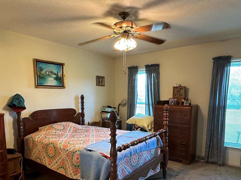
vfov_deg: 52.1
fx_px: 181
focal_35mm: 26
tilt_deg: -8.0
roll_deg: +0.3
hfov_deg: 67.3
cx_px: 125
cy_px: 119
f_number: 2.2
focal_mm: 2.22
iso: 640
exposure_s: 1/60
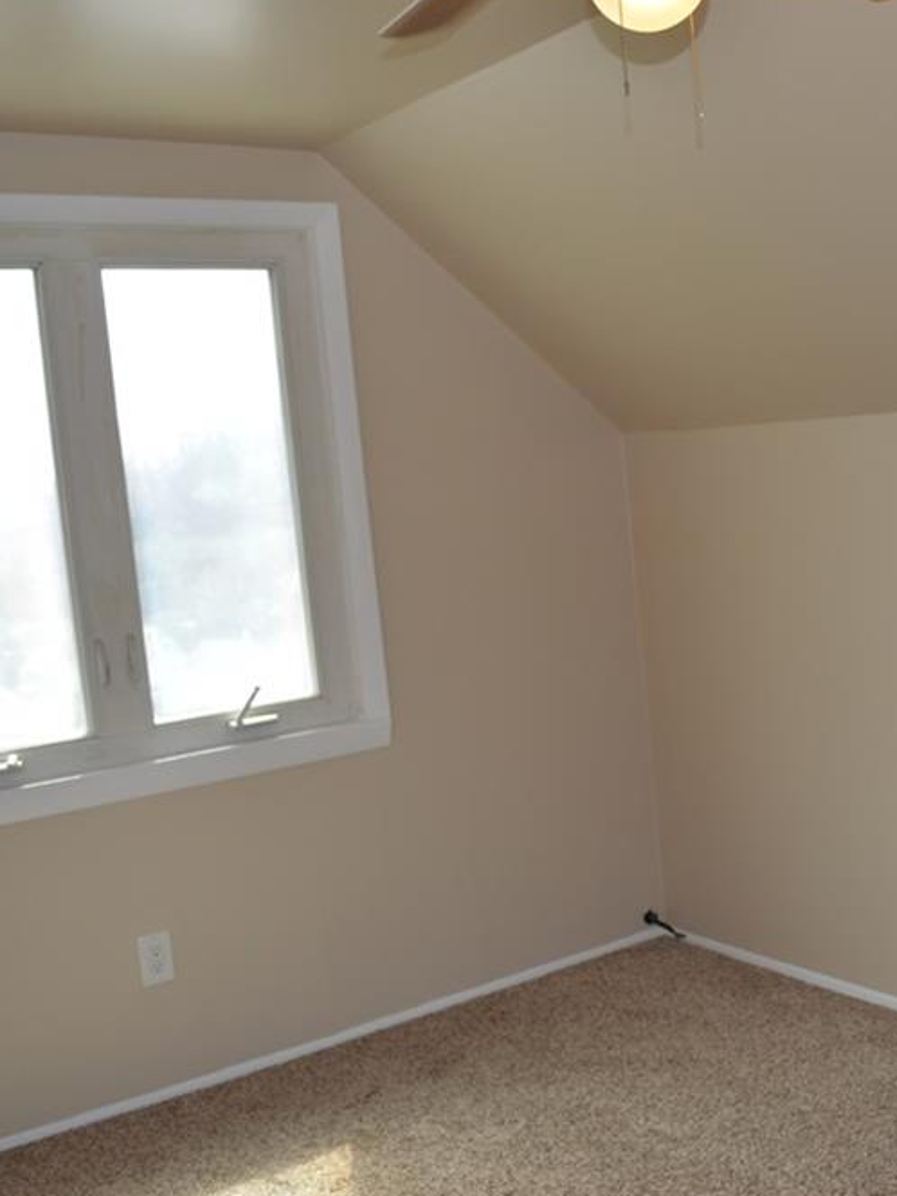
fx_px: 1382
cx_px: 706
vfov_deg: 46.8
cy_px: 596
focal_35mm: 40
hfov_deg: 34.9
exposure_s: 1/125
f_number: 4
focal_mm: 18
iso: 200
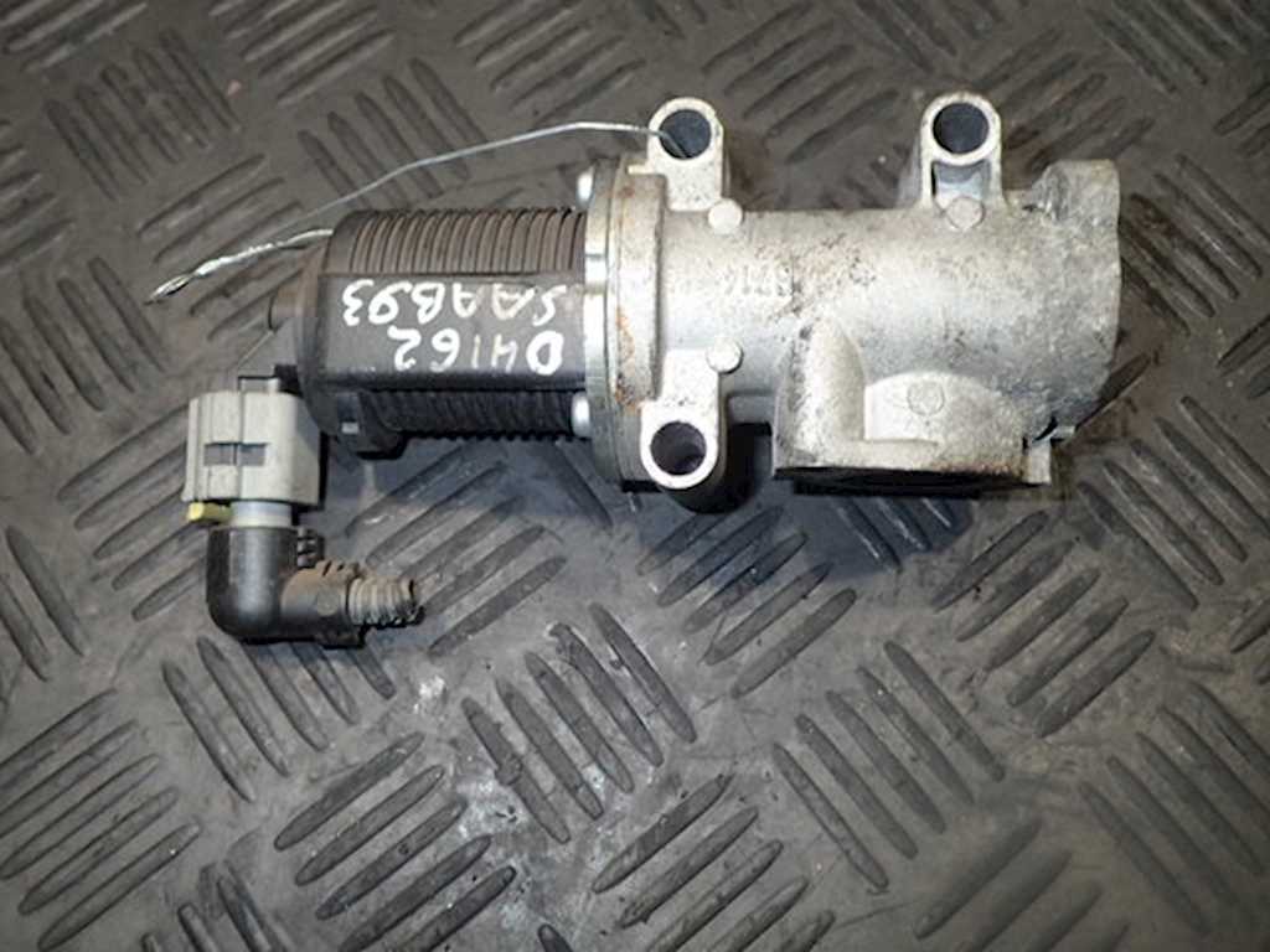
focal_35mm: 30
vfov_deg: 46.8
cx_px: 635
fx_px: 1101
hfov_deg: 60.0
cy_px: 476
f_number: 6.3
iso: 100
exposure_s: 1/30
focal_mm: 5.5
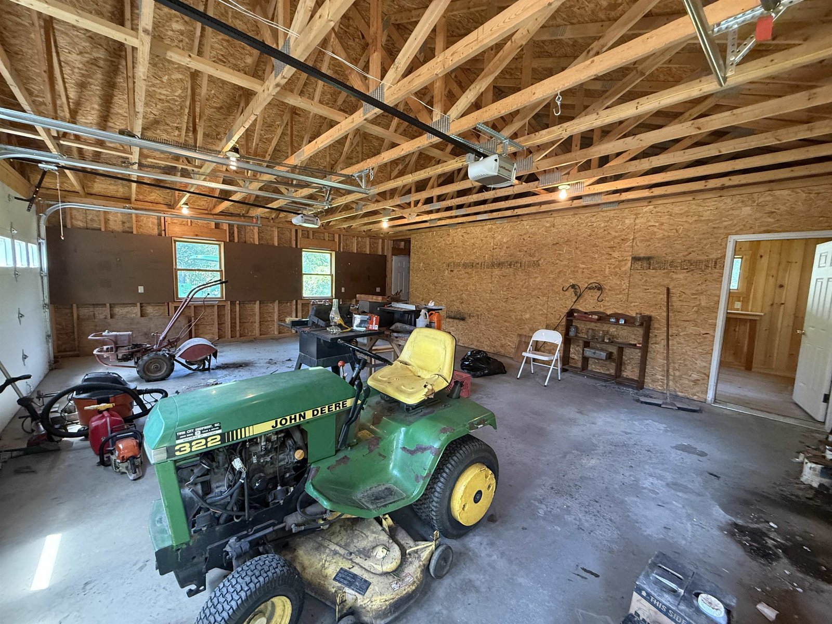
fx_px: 336
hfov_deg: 102.1
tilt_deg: -7.5
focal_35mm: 14
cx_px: 416
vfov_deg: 85.7
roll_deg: -2.1
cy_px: 312
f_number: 2.2
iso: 500
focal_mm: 2.22
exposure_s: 1/60
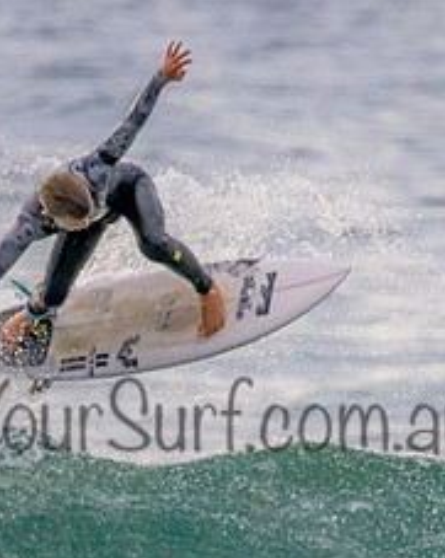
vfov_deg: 1.0
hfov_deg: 0.8
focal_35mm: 1923
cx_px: 216
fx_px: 31722
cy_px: 395
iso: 8000
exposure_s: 1/2000
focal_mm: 800
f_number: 11
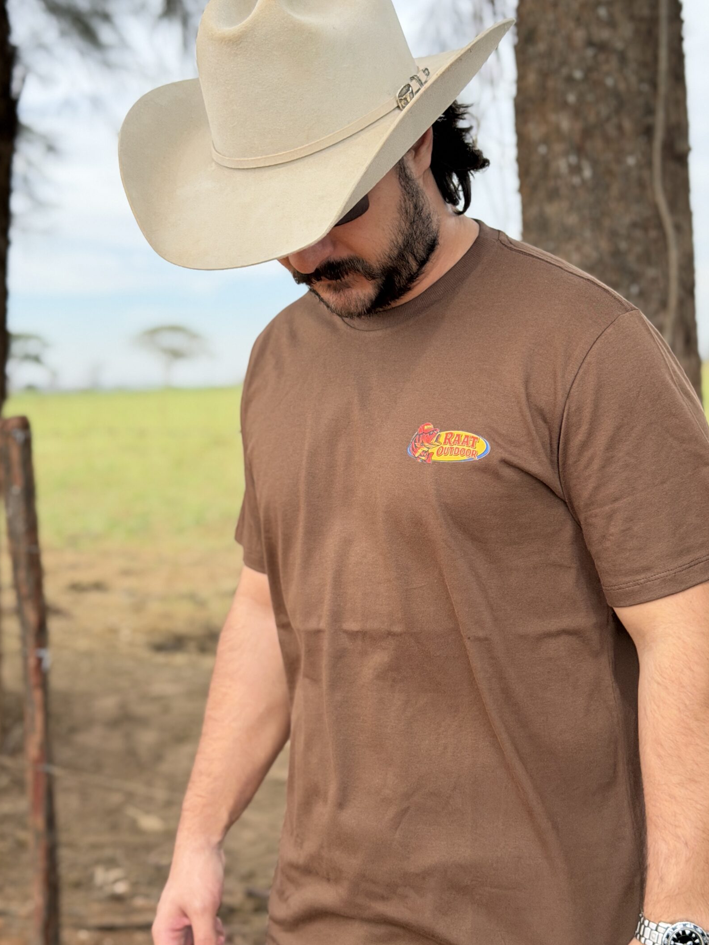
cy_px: 478
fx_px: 1584
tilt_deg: -3.9
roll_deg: +1.6
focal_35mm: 58
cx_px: 411
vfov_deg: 33.2
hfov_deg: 25.2
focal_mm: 6.76
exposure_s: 1/2208
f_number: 1.78
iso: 80
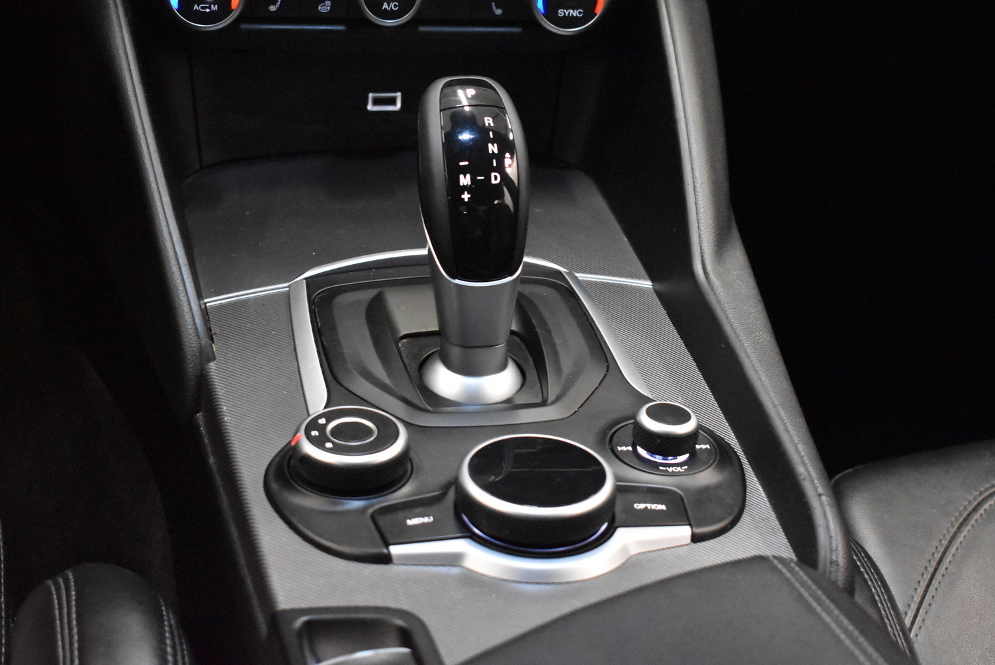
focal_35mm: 73
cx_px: 478
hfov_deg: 27.9
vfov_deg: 18.8
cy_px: 324
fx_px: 2006
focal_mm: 45
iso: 9000
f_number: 5
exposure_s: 1/80
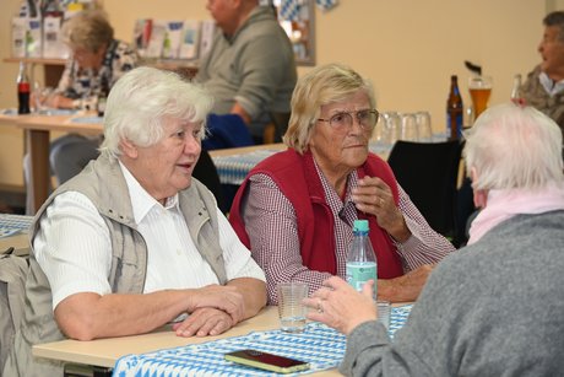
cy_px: 188
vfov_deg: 9.2
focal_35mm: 150
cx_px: 282
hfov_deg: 13.7
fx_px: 2351
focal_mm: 150
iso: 1600
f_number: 7.1
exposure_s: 1/60
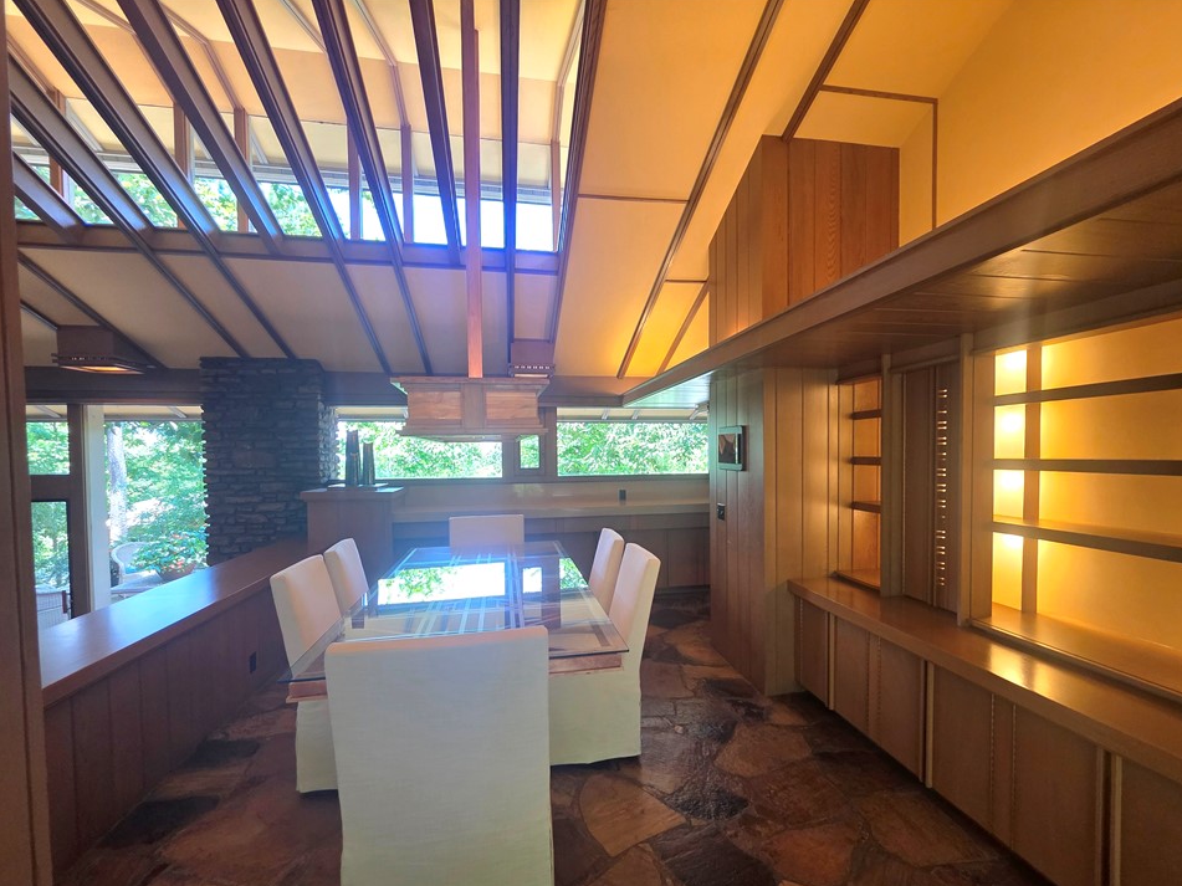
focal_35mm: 14
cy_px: 472
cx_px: 594
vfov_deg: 85.5
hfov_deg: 102.1
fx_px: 478
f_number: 1.9
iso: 160
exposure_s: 1/120
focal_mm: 2.2
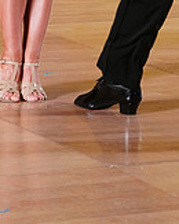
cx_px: 149
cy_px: -173
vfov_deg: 6.5
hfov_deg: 5.3
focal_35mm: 291
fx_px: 1931
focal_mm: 87
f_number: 4
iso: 2500
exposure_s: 1/400
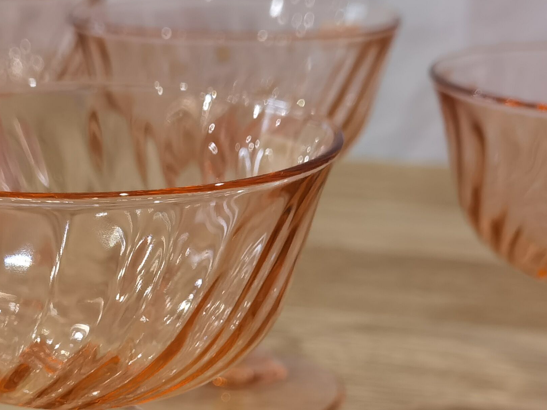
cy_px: 382
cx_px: 200
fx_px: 1233
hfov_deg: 24.9
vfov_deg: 18.5
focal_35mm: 78
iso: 200
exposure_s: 1/100
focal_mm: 6.71
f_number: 1.9
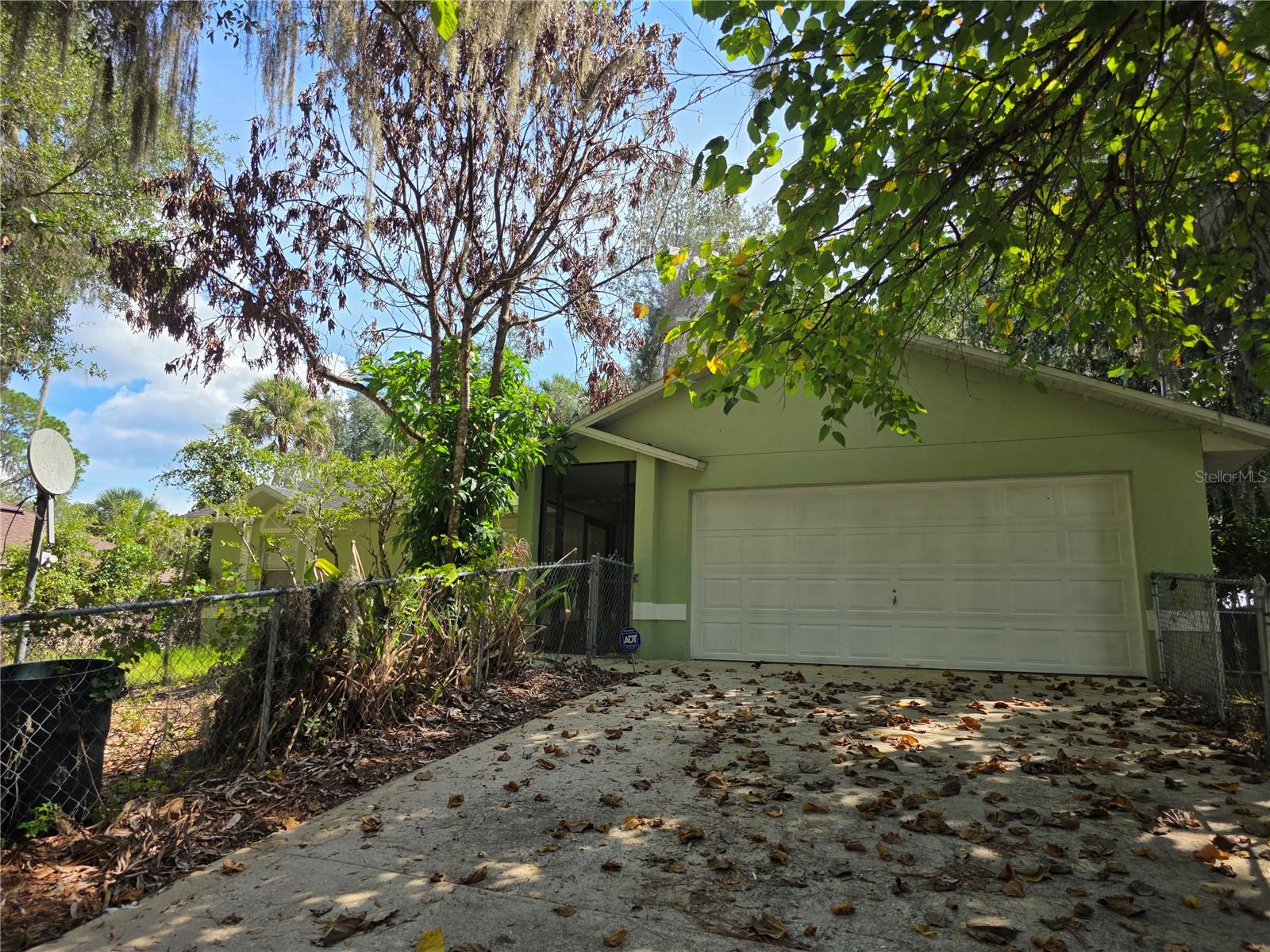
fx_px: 844
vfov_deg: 58.9
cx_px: 635
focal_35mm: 23
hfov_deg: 73.9
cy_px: 476
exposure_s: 1/2643
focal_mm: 6.3
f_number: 1.7
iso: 80
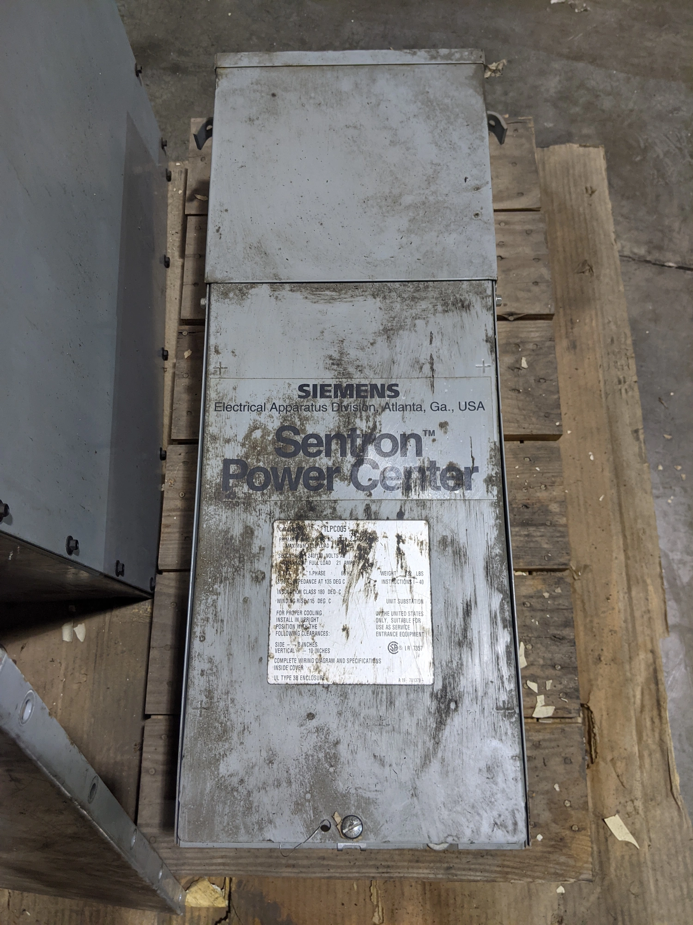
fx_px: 721
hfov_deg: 51.4
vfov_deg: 65.3
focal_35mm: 27
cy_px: 462
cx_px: 346
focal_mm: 4.44
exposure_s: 1/120
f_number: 1.8
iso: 104
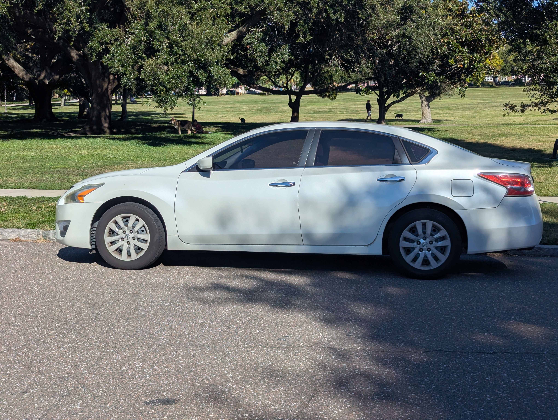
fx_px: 775
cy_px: 210
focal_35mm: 48
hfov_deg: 39.6
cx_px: 279
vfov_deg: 30.3
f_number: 1.85
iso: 50
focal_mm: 6.81
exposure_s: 1/5076
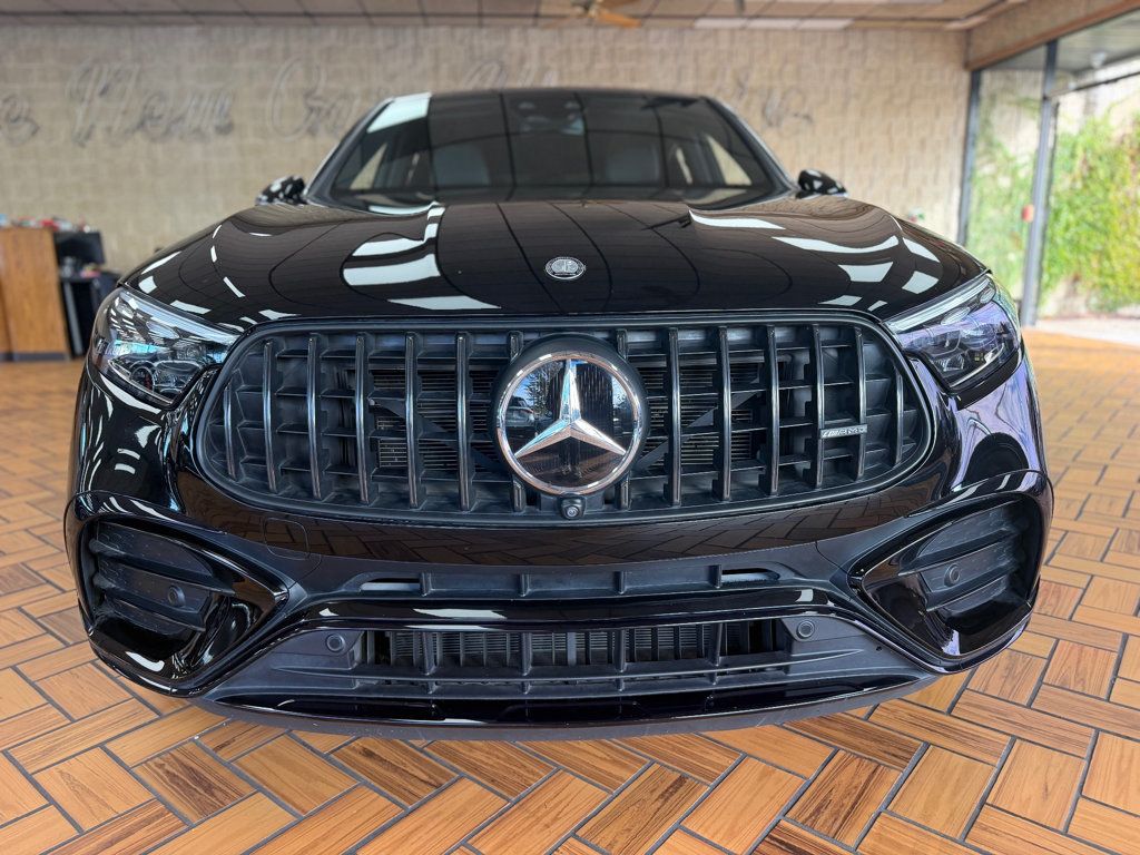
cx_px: 570
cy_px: 428
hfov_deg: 71.6
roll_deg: +1.0
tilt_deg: -12.1
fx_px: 790
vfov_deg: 56.8
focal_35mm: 24
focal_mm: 6.76
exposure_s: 1/237
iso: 200
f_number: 1.78
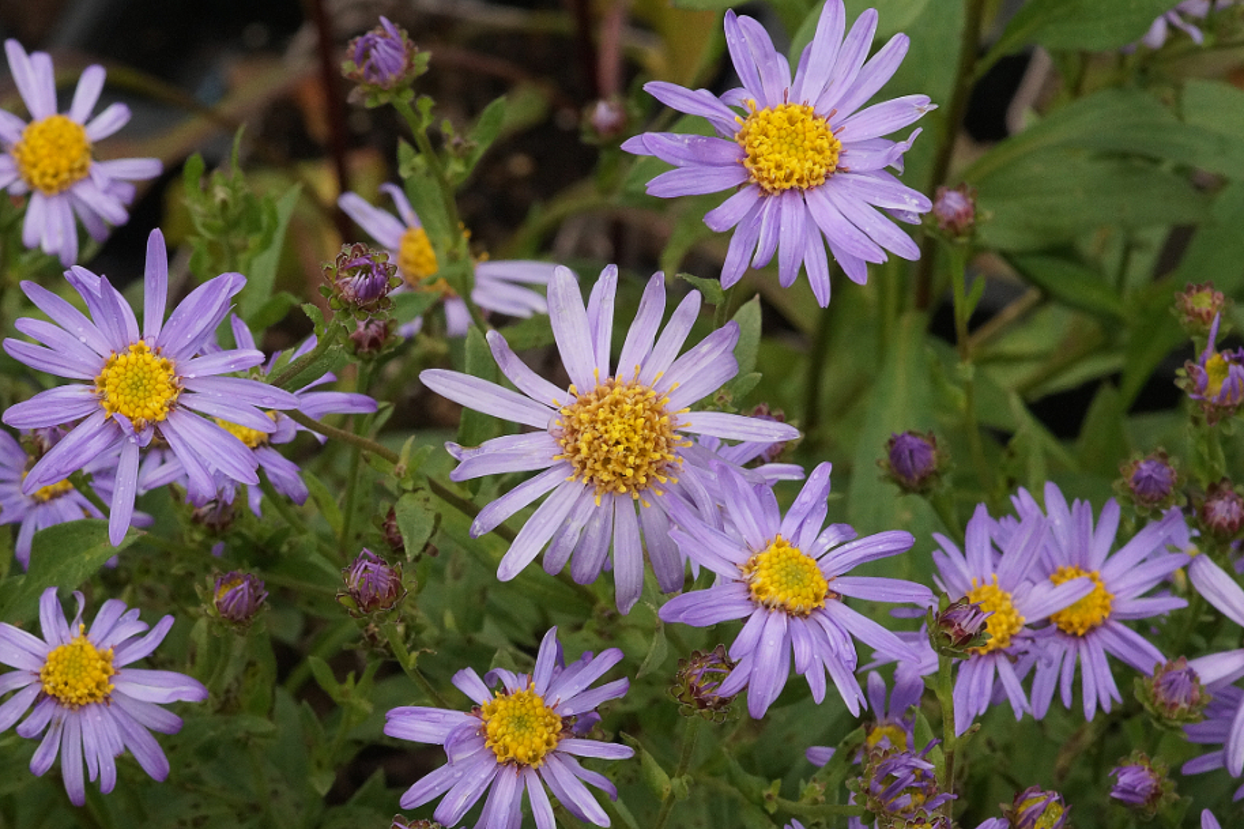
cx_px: 476
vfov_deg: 7.0
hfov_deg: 10.4
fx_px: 6806
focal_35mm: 197
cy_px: 516
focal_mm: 100
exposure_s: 1/160
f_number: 13
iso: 1000
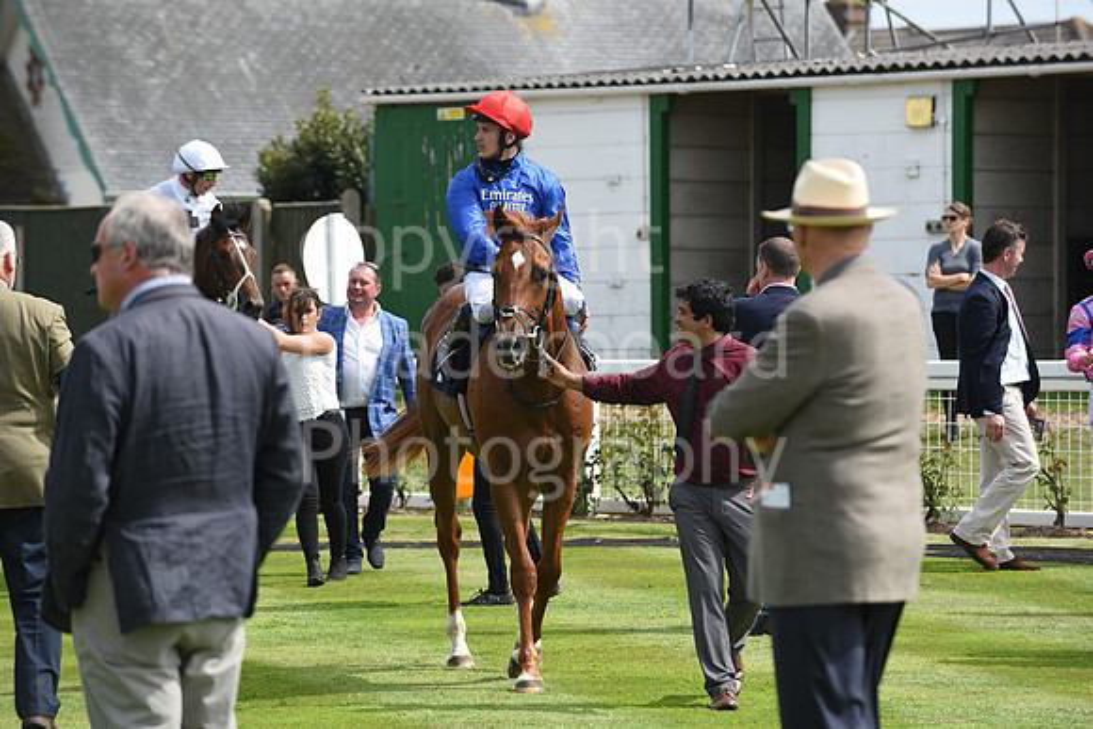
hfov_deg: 10.3
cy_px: 364
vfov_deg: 6.9
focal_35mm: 200
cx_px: 546
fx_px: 6073
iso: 400
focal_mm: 200
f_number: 6.3
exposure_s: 1/1250
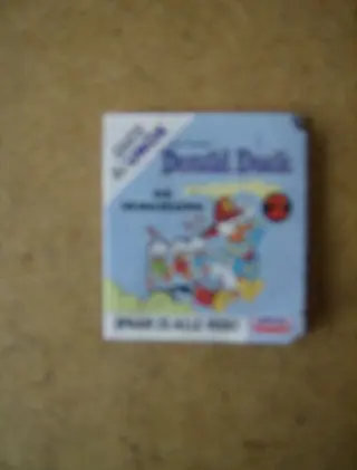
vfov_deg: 51.1
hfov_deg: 40.0
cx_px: 178
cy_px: 235
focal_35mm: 36
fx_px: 491
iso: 100
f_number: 2.8
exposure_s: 1/118
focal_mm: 6
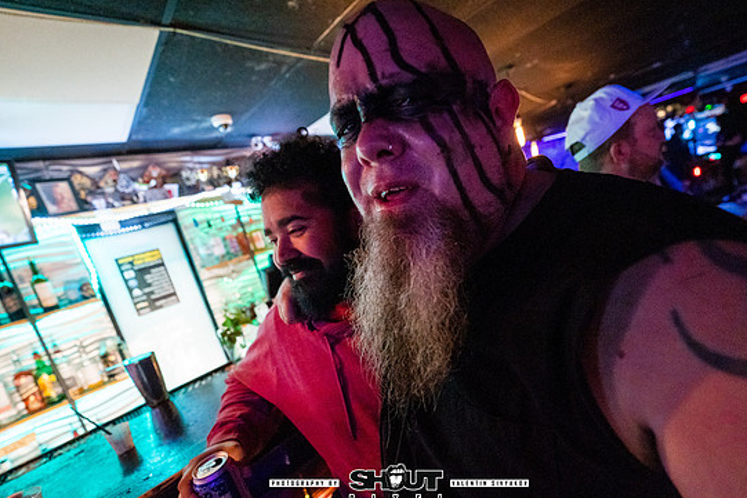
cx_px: 399
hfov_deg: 100.2
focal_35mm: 15
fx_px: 311
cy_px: 260
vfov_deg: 77.3
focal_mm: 14
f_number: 2.8
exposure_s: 1/250
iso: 3200
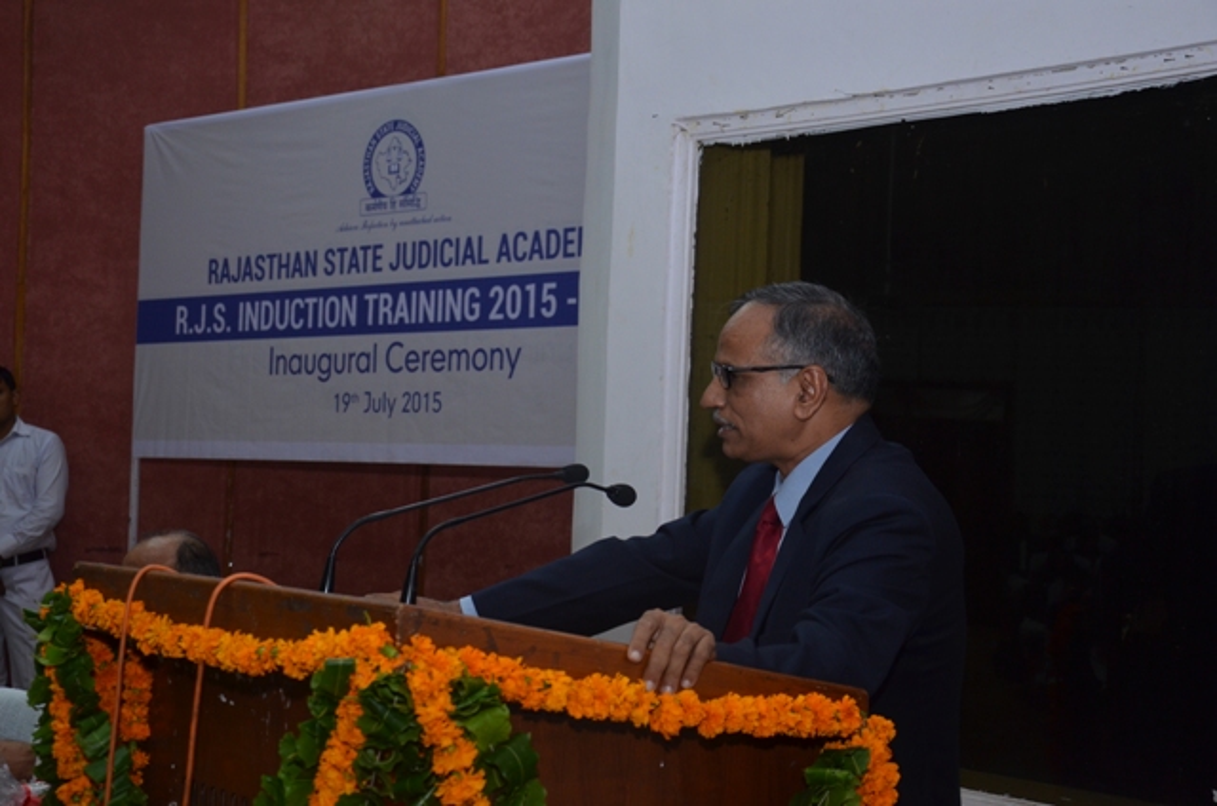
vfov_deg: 22.5
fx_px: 2024
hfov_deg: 33.5
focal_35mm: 60
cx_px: 608
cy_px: 403
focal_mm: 40
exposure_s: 1/80
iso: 500
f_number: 5.6
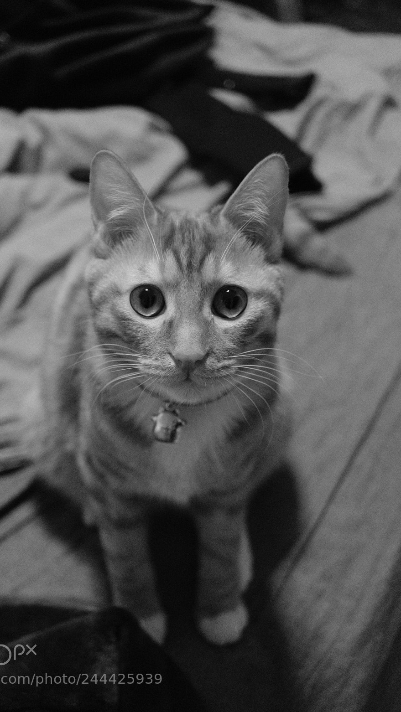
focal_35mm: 44
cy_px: 350
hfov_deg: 27.1
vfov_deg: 46.4
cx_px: 167
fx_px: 831
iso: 8000
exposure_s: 1/125
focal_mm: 27
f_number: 2.8
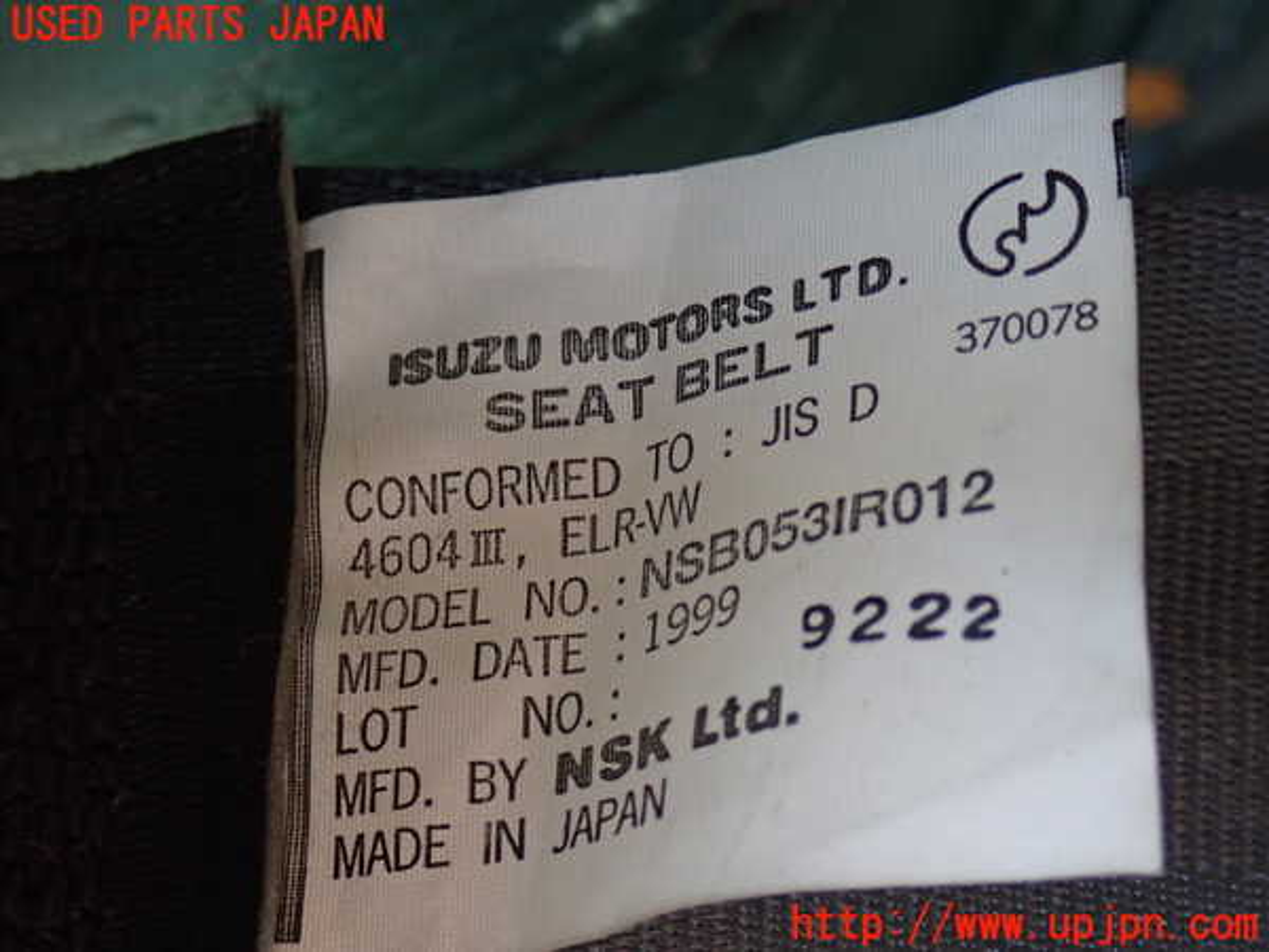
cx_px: 634
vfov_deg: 20.7
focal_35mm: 71
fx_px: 2603
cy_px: 476
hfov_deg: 27.4
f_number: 3.9
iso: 640
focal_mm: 12.73
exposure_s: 1/60
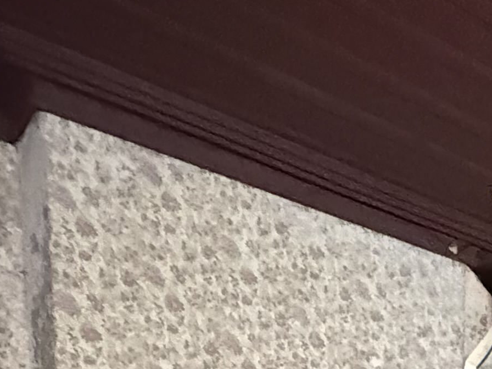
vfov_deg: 16.9
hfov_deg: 26.6
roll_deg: -2.6
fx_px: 895
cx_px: 618
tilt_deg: -6.8
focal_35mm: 63
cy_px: 748
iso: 1600
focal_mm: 2.22
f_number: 2.2
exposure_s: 1/40
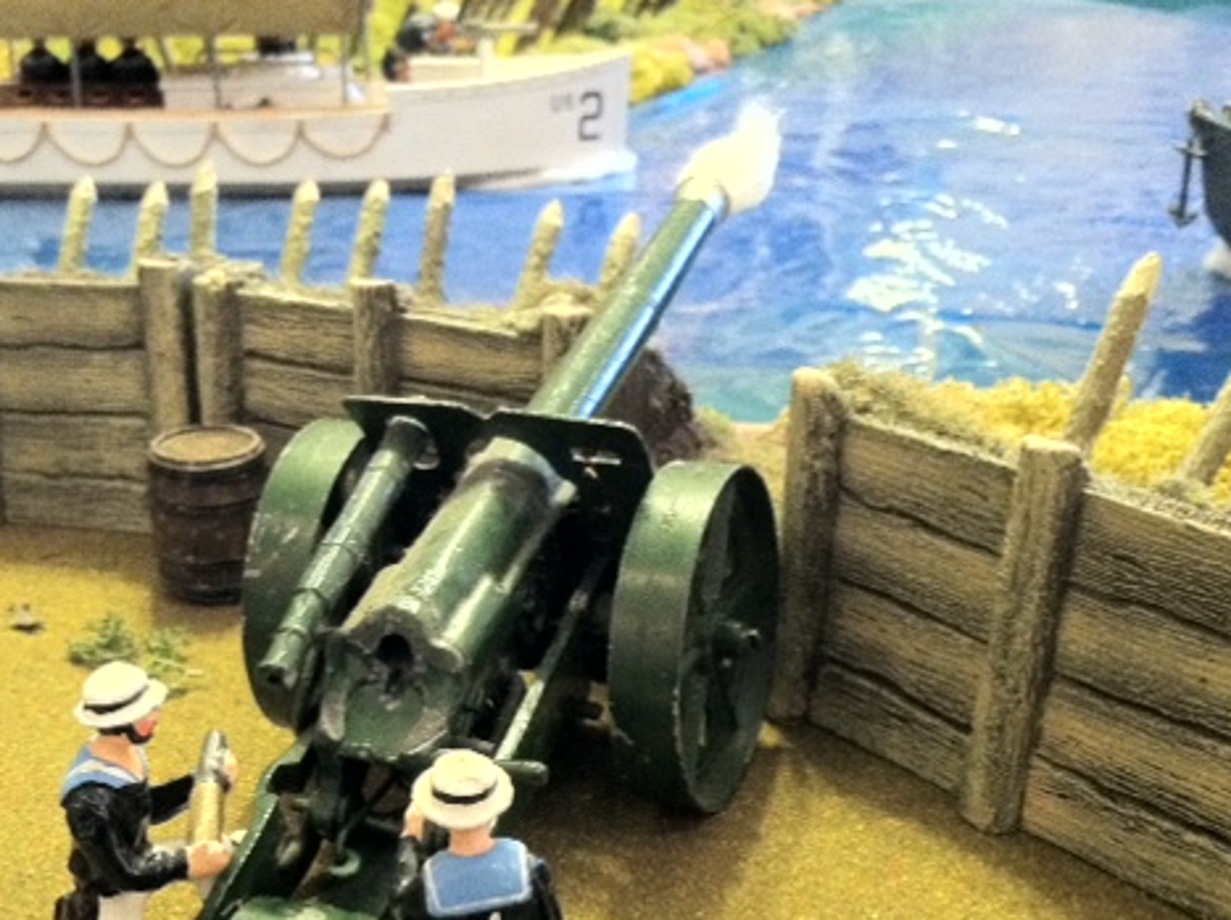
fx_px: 1705
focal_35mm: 48
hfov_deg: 39.4
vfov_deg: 30.1
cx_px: 461
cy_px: 569
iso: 640
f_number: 2.8
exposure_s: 1/15
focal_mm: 3.85
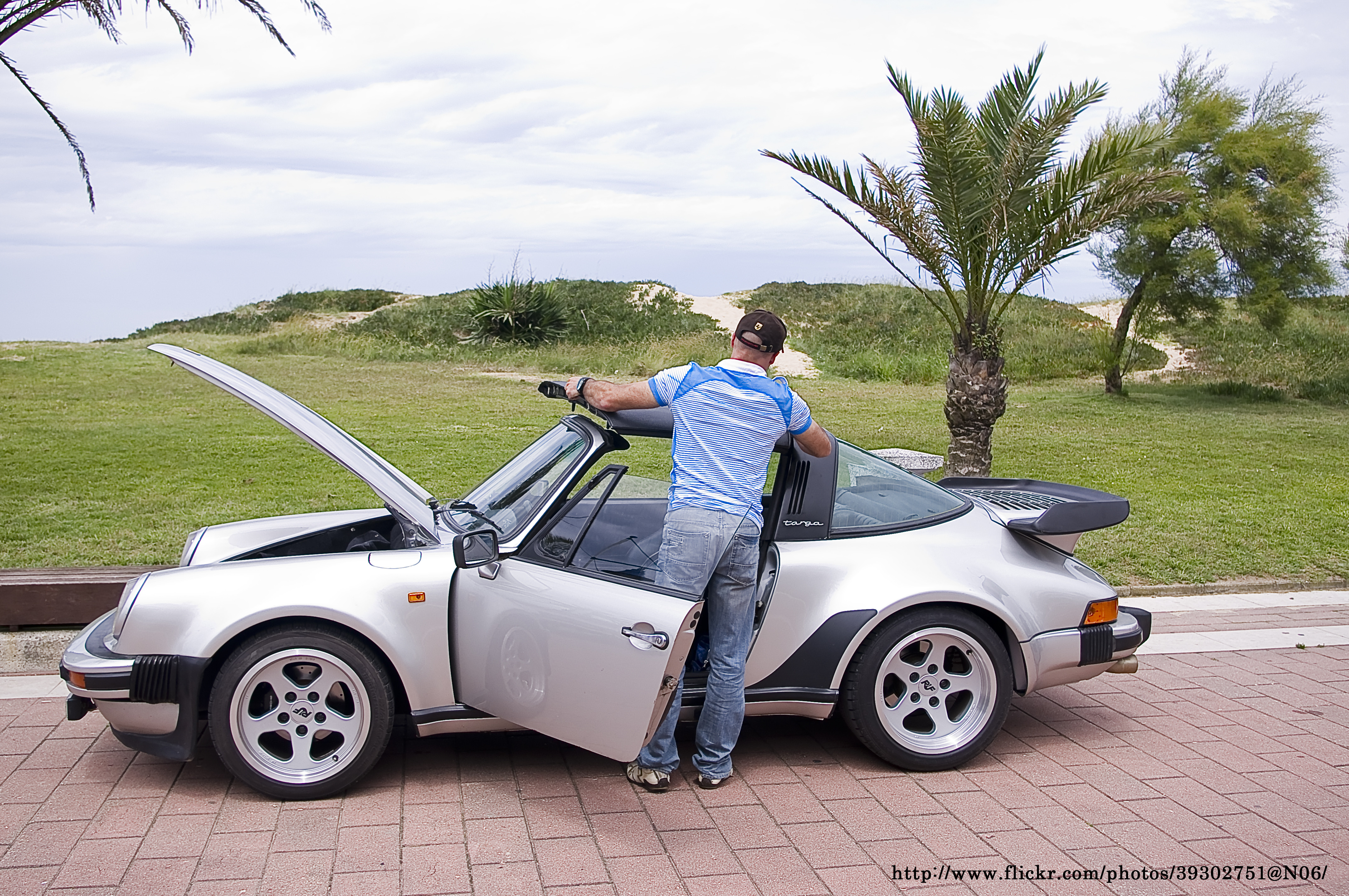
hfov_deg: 53.2
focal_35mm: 36
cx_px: 674
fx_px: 1347
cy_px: 448
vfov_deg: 36.8
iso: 200
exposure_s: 1/800
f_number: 4.5
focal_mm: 24.38
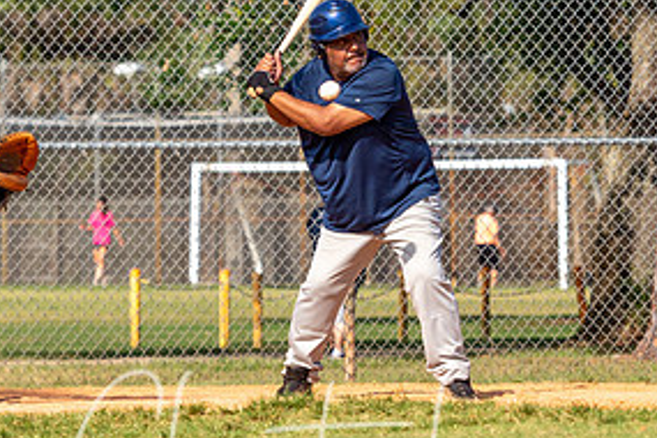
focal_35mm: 584
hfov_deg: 3.5
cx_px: 257
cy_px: 140
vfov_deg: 2.4
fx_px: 10657
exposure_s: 1/2000
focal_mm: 120
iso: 200
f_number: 3.5
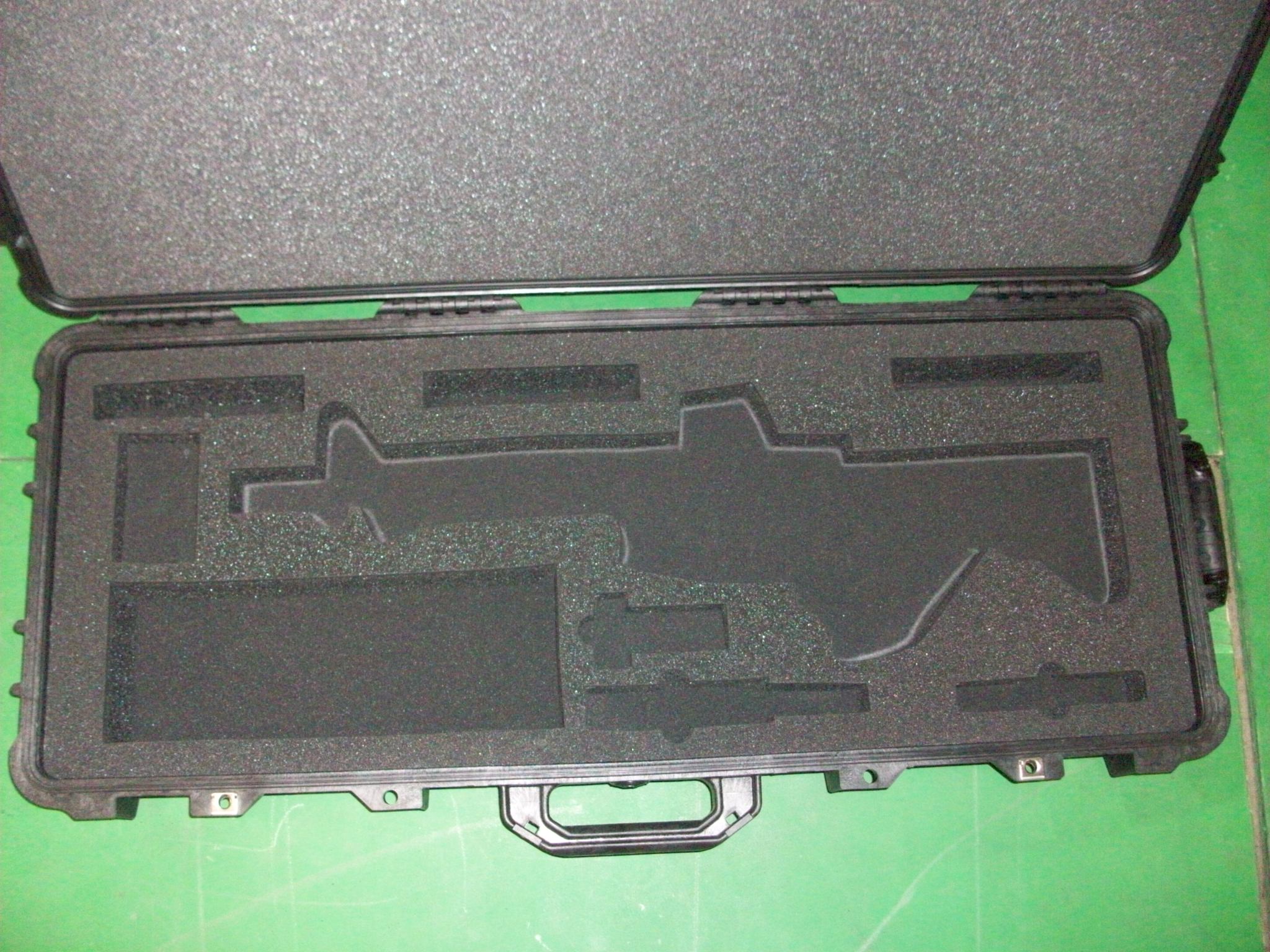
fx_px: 1247
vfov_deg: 41.8
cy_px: 476
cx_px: 635
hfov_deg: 54.0
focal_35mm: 34
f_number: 2.8
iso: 320
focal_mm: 5.7
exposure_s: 1/60
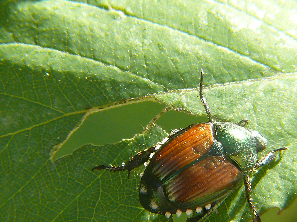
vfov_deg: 6.4
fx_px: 1990
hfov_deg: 8.5
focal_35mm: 232
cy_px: 121
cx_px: 172
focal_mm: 19.8
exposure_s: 1/160
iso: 200
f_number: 5.6
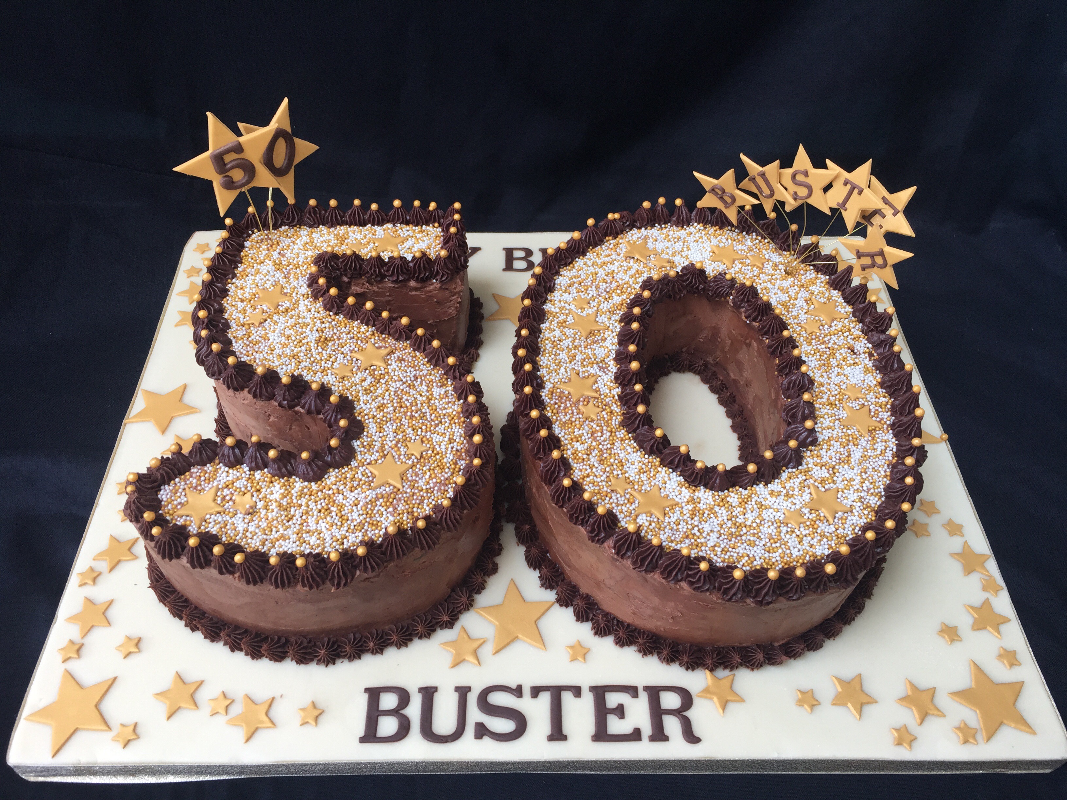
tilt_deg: -41.0
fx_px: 894
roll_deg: -1.3
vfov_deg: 48.2
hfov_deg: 61.7
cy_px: 400
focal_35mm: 29
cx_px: 534
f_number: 2.2
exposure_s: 1/100
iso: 50
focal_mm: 4.15
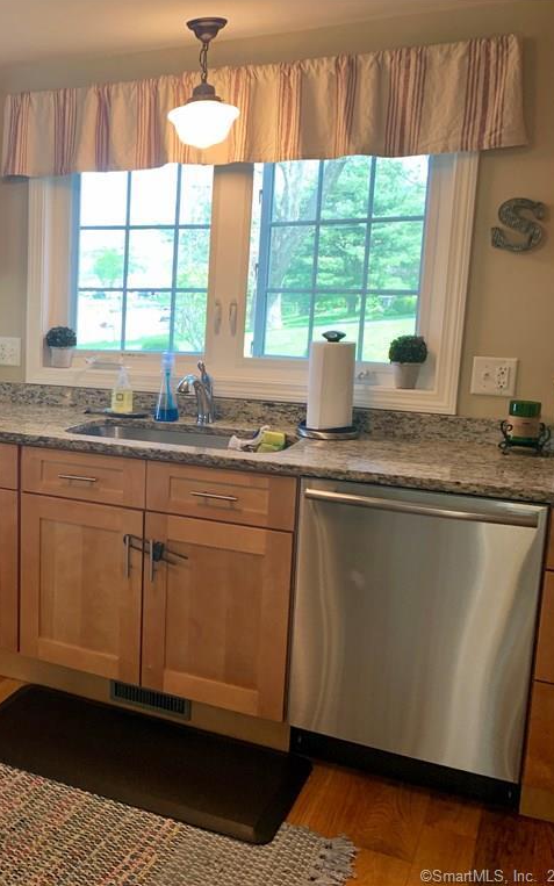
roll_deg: -0.6
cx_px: -7
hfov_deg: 31.7
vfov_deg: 52.7
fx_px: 894
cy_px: 441
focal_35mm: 37
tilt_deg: -9.0
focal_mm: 4.25
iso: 100
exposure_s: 1/60
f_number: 1.8
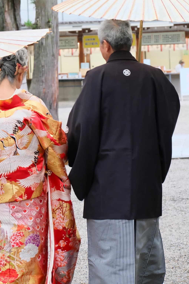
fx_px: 929
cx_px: 65
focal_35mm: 118
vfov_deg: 17.3
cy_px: 143
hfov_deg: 11.6
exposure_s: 1/100
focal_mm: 56.3
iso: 3200
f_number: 5.6
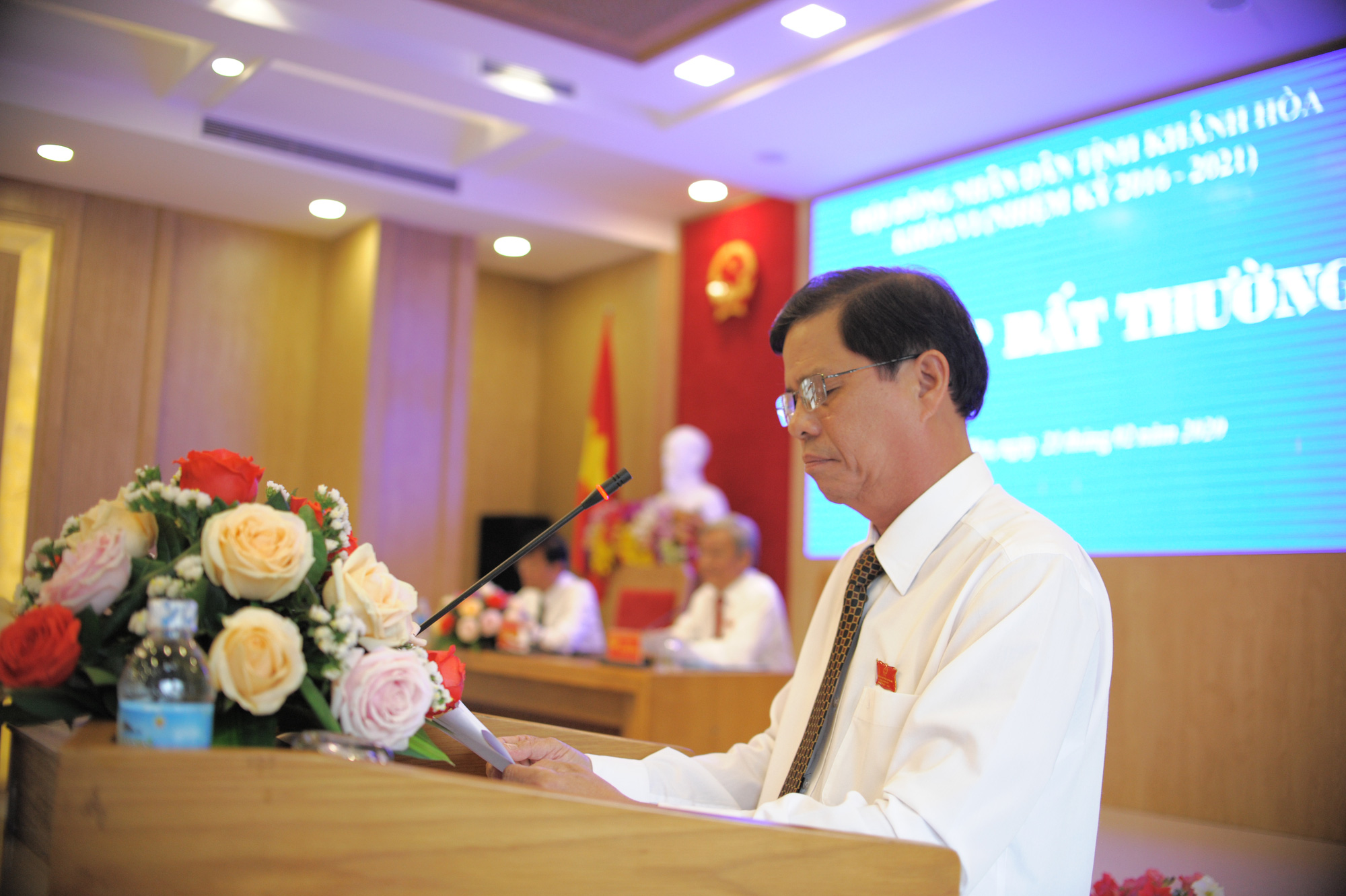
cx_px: 673
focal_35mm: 35
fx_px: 1308
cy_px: 448
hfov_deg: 54.5
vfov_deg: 37.8
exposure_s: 1/200
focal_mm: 35
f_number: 2.2
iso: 1600
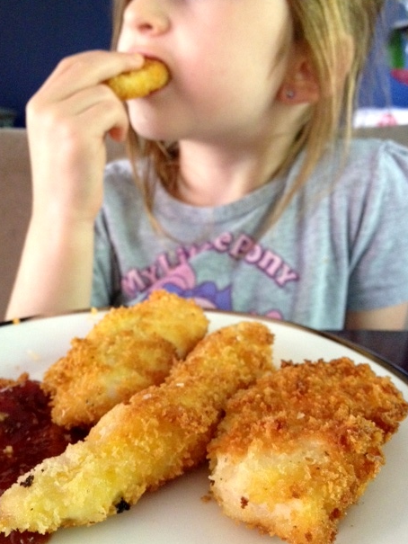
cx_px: 207
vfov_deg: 50.1
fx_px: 581
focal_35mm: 37
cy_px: 275
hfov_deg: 38.7
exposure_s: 1/17
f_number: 2.4
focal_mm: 4.28
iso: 400
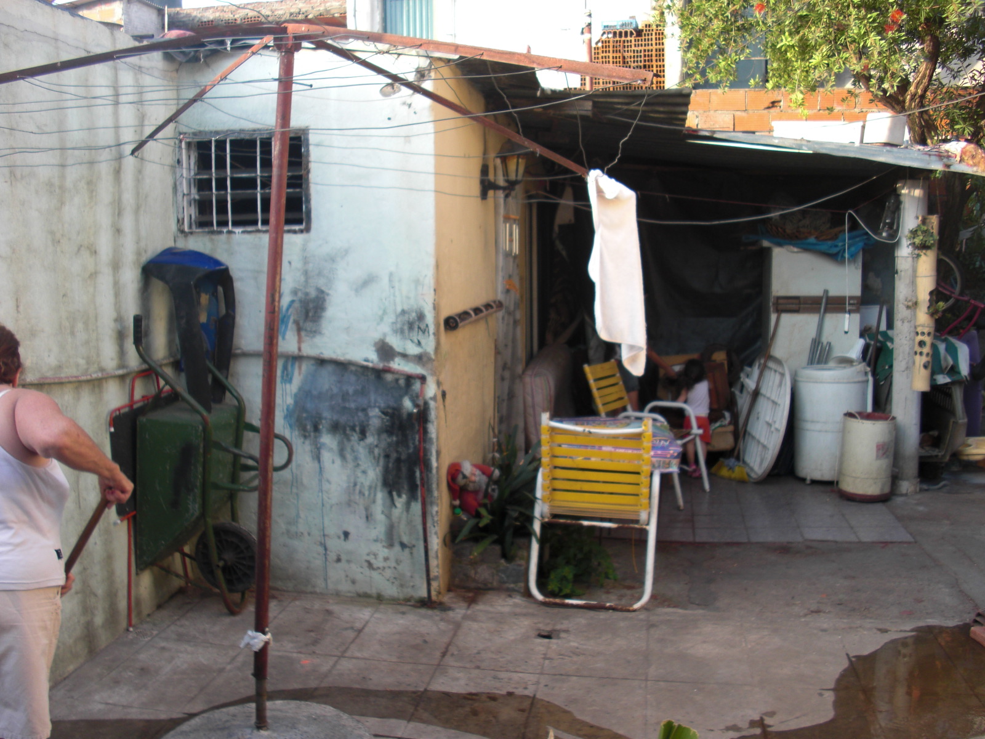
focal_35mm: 36
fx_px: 1024
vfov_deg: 39.7
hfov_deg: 51.4
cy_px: 370
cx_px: 492
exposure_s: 1/80
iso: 50
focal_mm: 6.3
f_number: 2.8
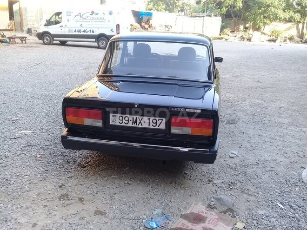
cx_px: 154
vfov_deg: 45.4
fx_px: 275
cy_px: 115
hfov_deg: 58.4
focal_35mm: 31
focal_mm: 3.3
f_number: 2.2
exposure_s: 1/120
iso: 64
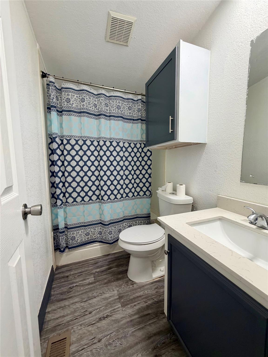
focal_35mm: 14
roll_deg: +0.5
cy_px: 178
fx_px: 145
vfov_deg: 102.1
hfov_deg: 85.7
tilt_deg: -5.7
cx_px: 134
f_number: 2.2
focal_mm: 2.22
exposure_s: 1/120
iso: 160
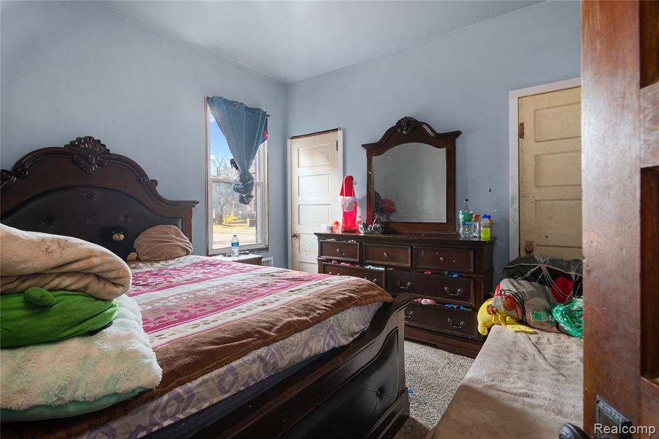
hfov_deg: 61.9
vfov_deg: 43.6
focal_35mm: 30
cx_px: 330
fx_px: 549
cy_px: 220
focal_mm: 30
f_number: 9
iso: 320
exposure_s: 1
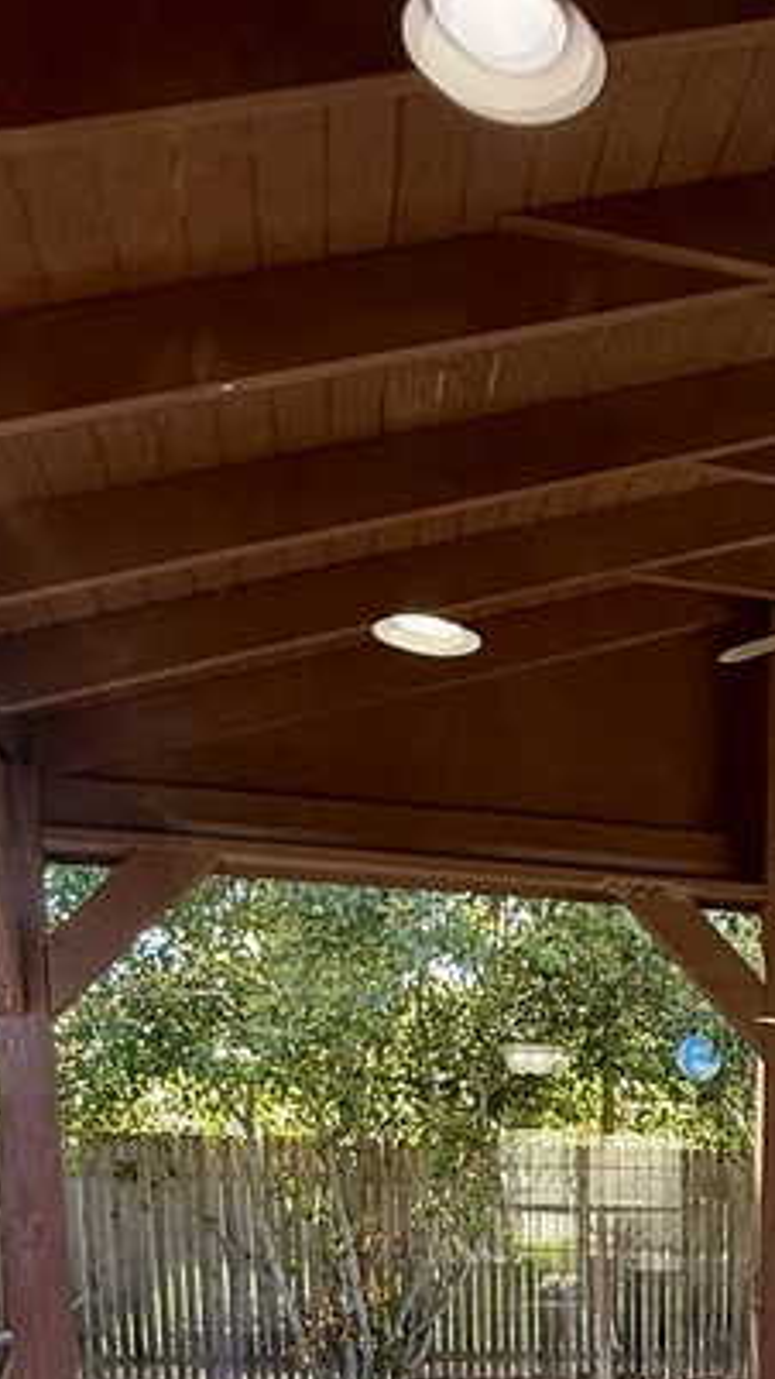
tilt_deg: -9.5
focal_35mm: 41
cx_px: 758
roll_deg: -1.1
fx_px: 1498
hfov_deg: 27.5
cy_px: 1437
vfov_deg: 41.6
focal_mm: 2.22
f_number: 2.2
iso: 64
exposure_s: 1/99
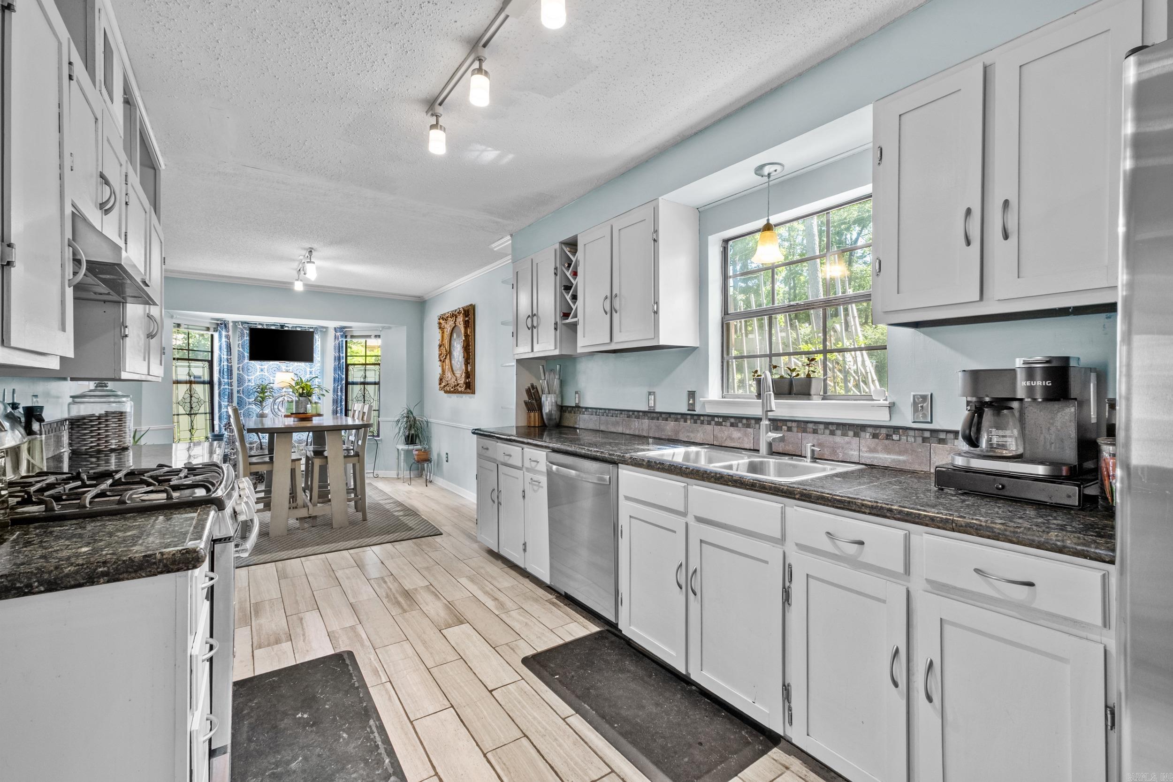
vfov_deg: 77.3
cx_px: 586
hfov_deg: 100.4
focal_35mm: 15
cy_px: 391
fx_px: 489
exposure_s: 1/1.25
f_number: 7.1
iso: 400
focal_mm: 10
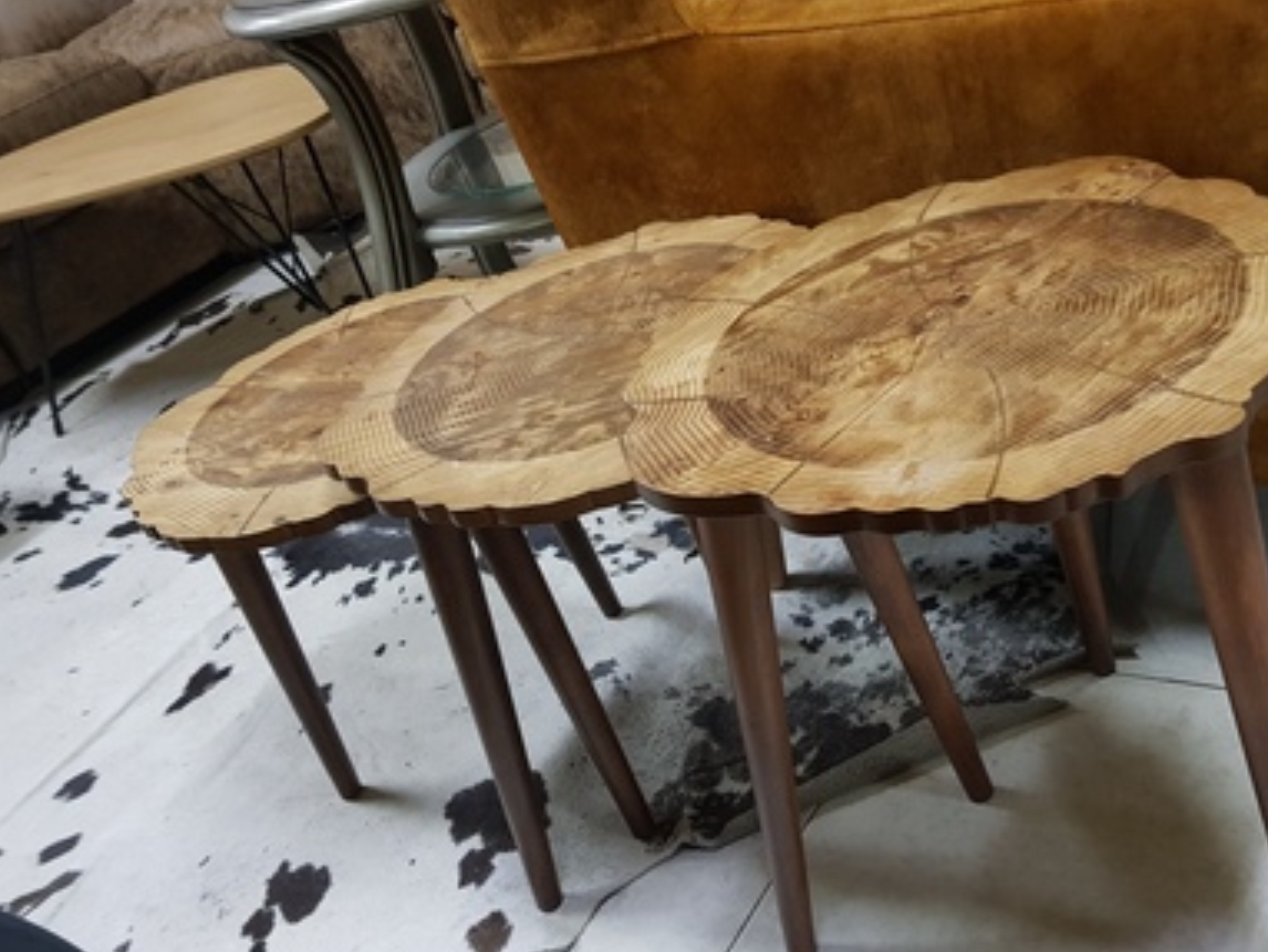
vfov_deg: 41.5
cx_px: 760
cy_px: 609
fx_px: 1246
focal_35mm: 34
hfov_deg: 53.6
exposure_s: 1/19
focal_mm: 4.3
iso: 200
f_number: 1.7
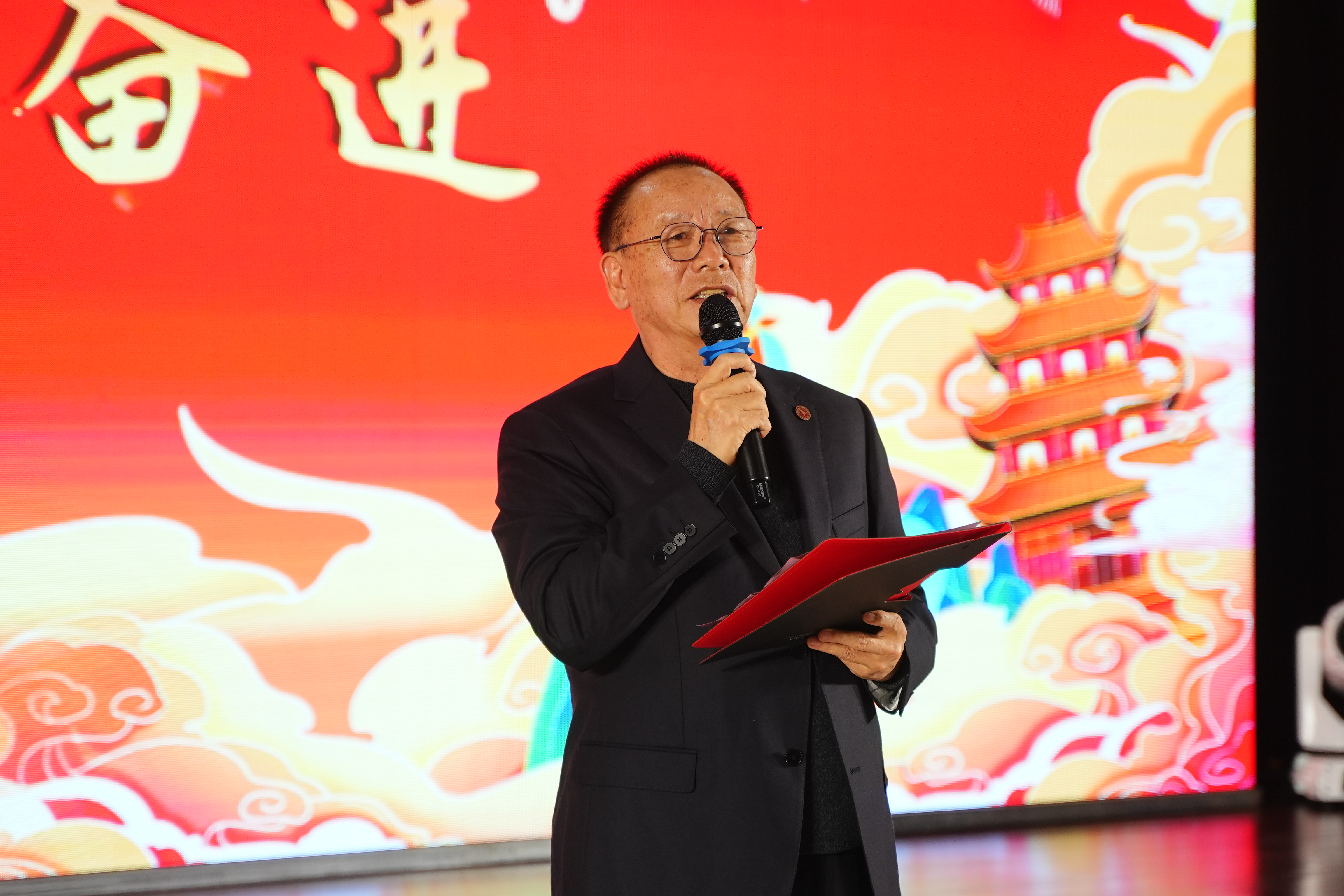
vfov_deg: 12.2
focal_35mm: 112
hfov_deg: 18.3
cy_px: 448
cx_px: 672
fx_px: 4181
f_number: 2.8
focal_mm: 75
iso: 800
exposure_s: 1/250
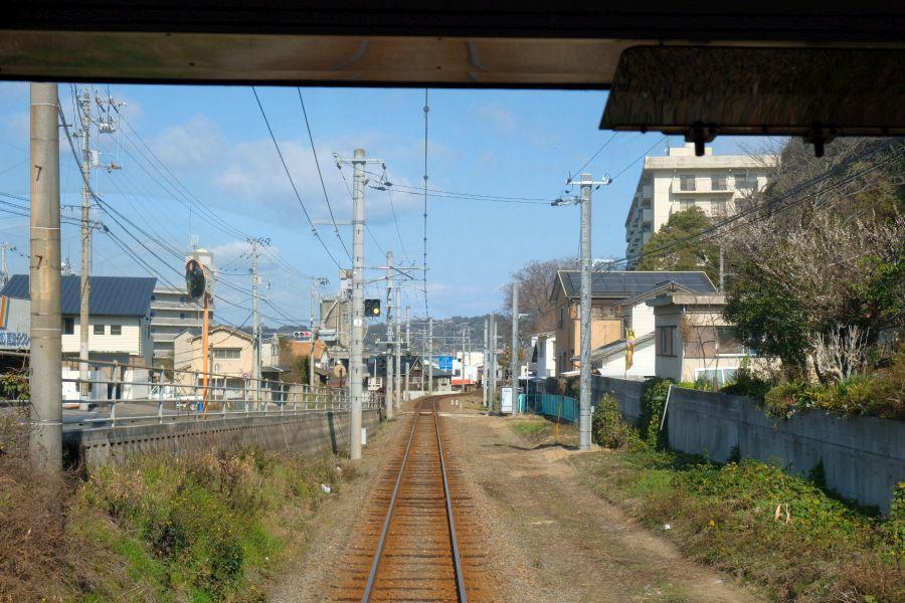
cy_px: 302
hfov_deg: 40.3
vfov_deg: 27.5
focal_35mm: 49
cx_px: 452
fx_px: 1232
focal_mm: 32.9
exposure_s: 1/800
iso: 400
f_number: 8
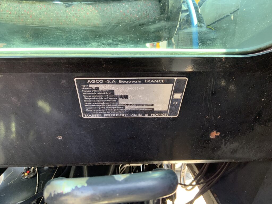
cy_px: 102
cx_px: 136
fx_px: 228
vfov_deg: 48.2
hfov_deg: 61.7
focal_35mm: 29
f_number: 1.8
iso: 64
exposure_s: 1/97
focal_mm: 3
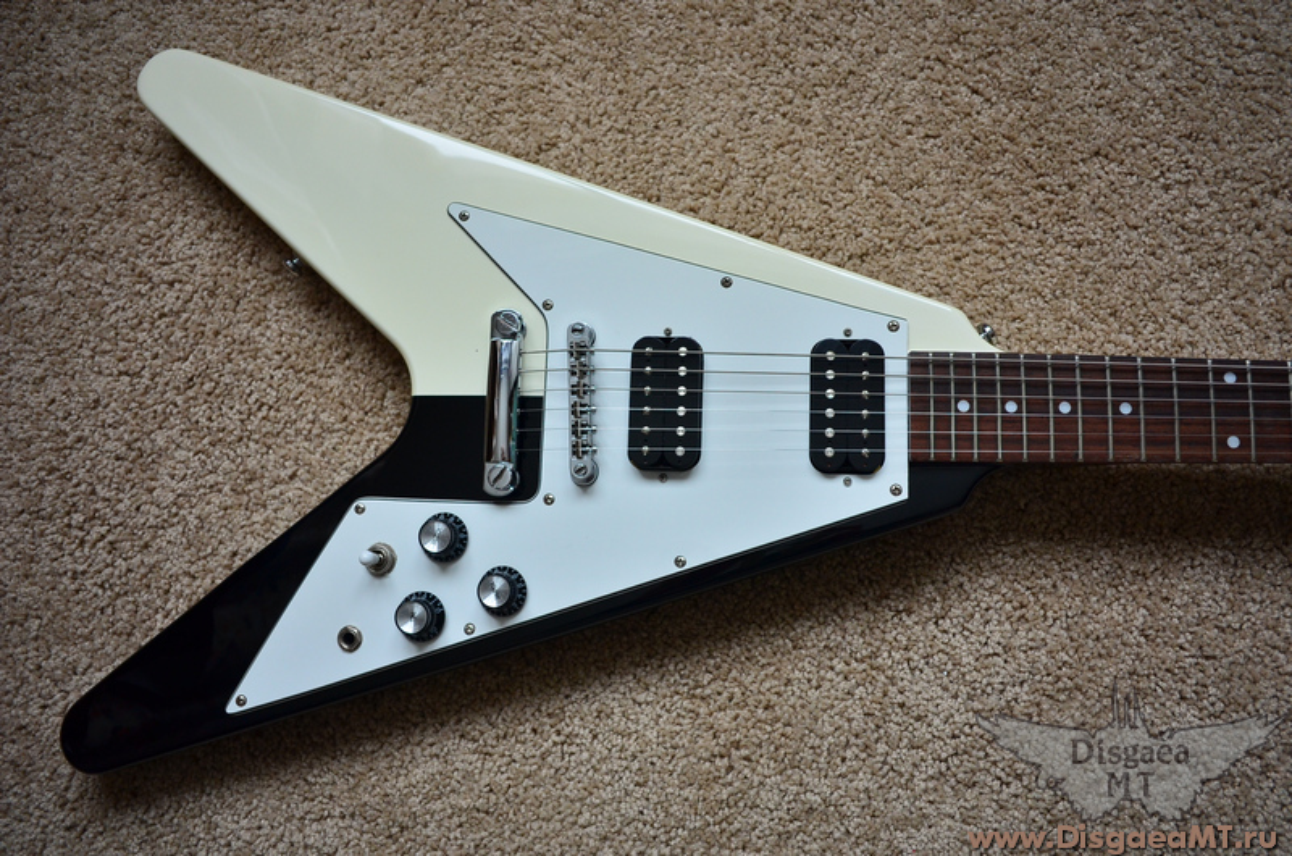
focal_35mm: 28
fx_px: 1003
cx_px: 646
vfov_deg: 46.2
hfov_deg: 65.6
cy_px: 428
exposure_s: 1/40
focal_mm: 18.5
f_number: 3.5
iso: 500
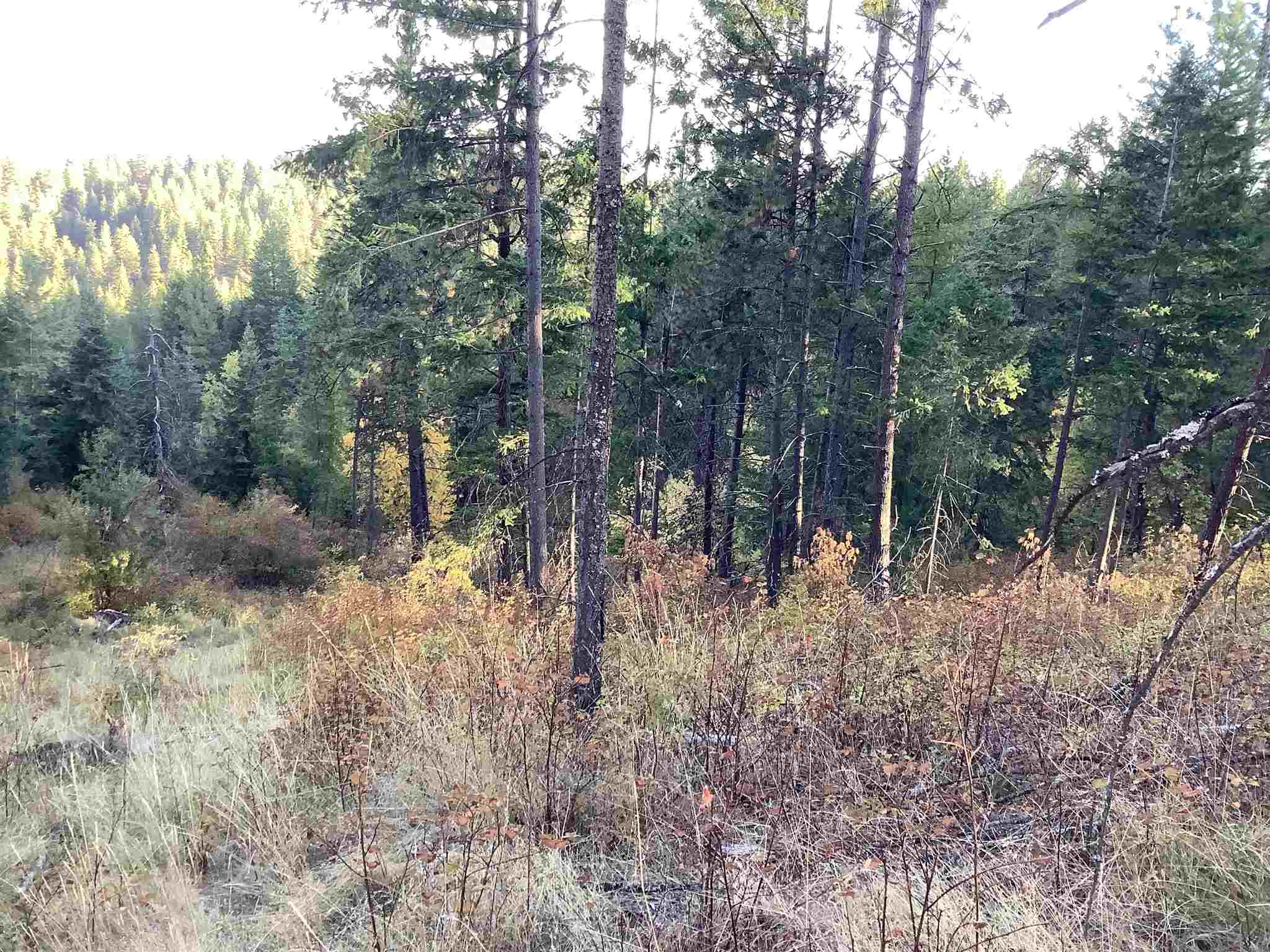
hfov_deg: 58.4
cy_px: 476
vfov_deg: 45.4
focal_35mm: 31
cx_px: 635
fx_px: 1137
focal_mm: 3.3
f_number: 2.4
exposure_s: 1/120
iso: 80
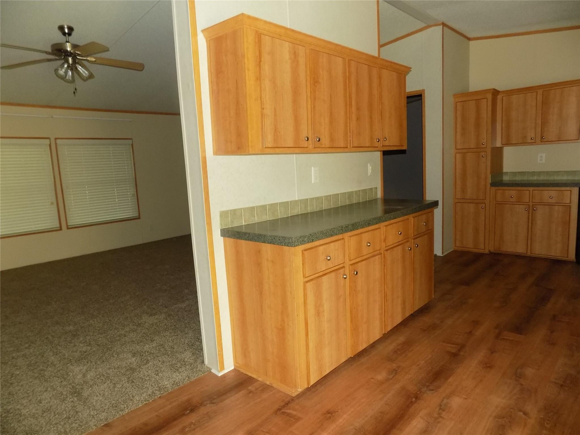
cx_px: 290
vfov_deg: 58.9
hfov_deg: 73.9
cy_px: 218
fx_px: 385
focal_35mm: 23
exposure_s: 1/30
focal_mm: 4
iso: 200
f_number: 3.1
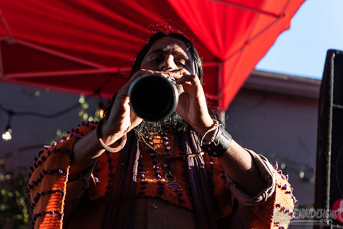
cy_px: 101
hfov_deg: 26.0
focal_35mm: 78
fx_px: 743
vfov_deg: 17.5
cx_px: 152
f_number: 4.5
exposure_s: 1/500
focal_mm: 70
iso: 200
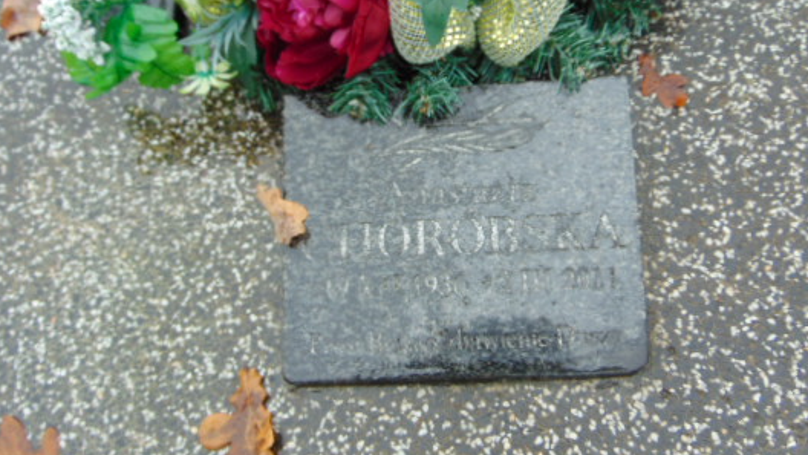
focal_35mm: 33
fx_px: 707
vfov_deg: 35.6
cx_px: 428
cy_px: 228
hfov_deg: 59.4
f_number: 3
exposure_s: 1/60
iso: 80
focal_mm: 4.5
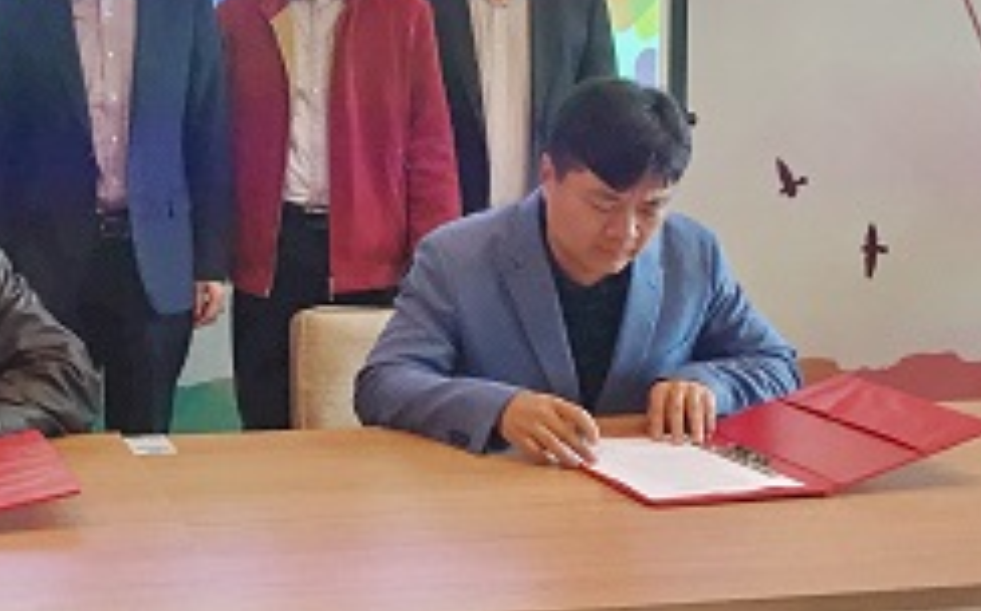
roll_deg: +0.4
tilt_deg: -3.7
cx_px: 185
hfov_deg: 31.6
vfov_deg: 20.4
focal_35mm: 63
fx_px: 1683
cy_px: 147
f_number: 2.2
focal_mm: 4.15
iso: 50
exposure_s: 1/33
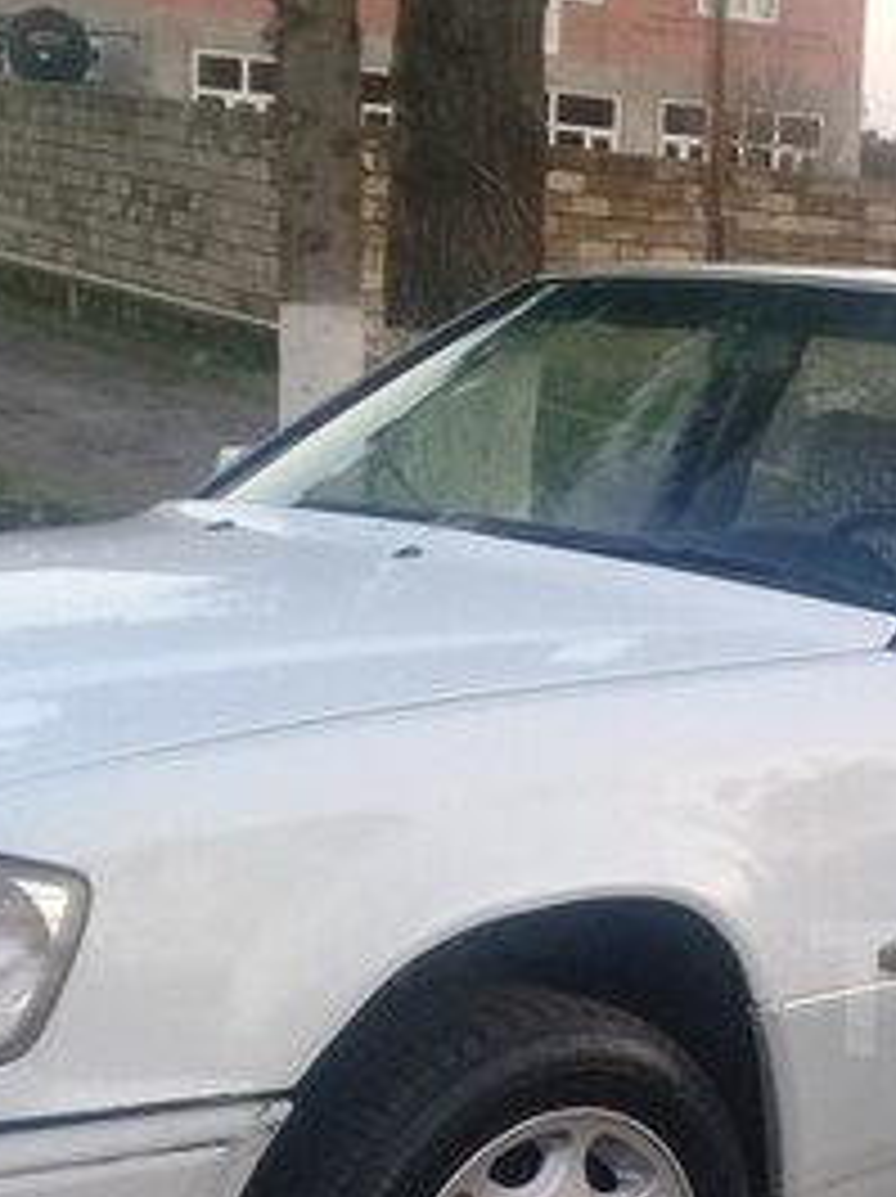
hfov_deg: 17.5
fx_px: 2662
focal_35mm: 77
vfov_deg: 24.9
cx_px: 1270
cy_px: 988
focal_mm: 3.3
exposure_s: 1/50
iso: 64
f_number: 2.2
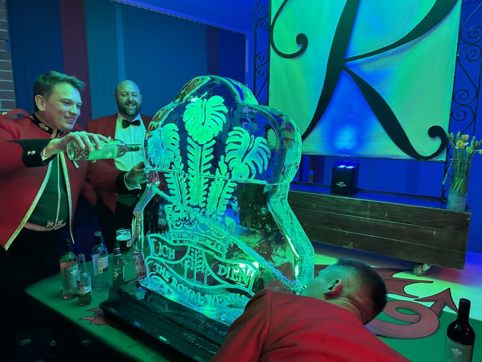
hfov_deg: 71.6
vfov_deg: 56.8
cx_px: 241
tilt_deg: -9.2
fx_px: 334
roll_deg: -0.5
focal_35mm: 24
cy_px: 181
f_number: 1.78
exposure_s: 1/52
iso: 1000
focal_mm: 6.86
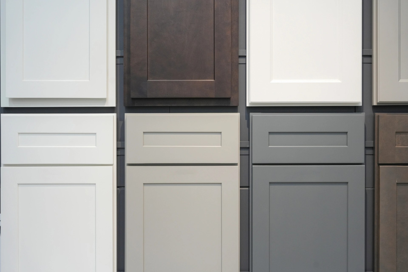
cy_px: 136
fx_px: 567
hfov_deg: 39.6
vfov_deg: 27.0
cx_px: 204
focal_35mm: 50
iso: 1000
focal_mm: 50
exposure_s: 1/80
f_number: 5.6
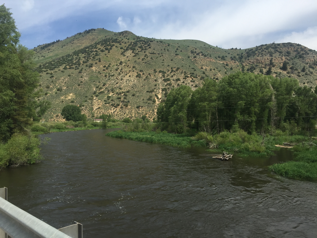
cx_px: 158
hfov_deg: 61.7
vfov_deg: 48.2
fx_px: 266
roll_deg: -1.1
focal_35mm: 29
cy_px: 119
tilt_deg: +2.5
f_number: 2.2
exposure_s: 1/1980
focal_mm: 4.15
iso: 32
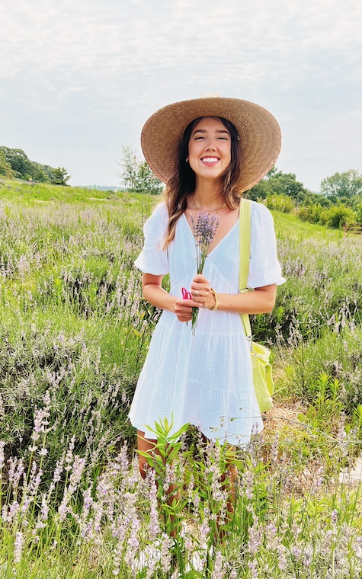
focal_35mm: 29
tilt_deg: -12.4
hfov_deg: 43.1
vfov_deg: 64.6
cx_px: 189
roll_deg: -2.4
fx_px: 458
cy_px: 302
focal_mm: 5.7
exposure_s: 1/2457
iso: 50
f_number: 1.5
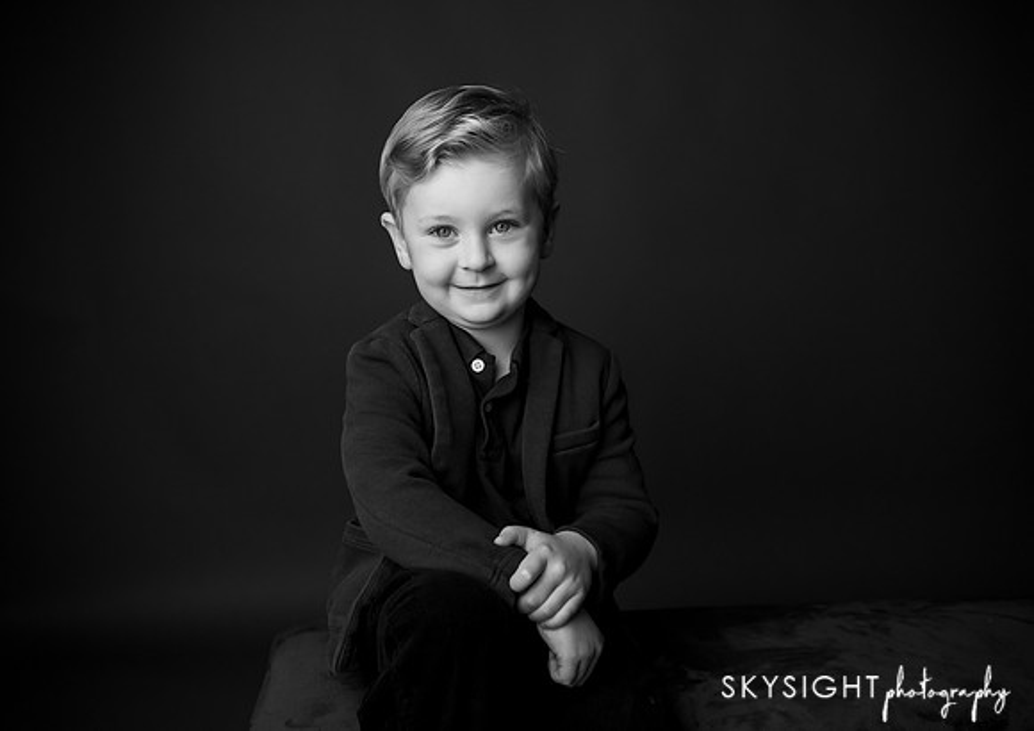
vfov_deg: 37.8
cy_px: 354
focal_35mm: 36
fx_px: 1068
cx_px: 518
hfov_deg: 51.7
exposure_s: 1/1000
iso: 2000
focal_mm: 34
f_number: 3.5
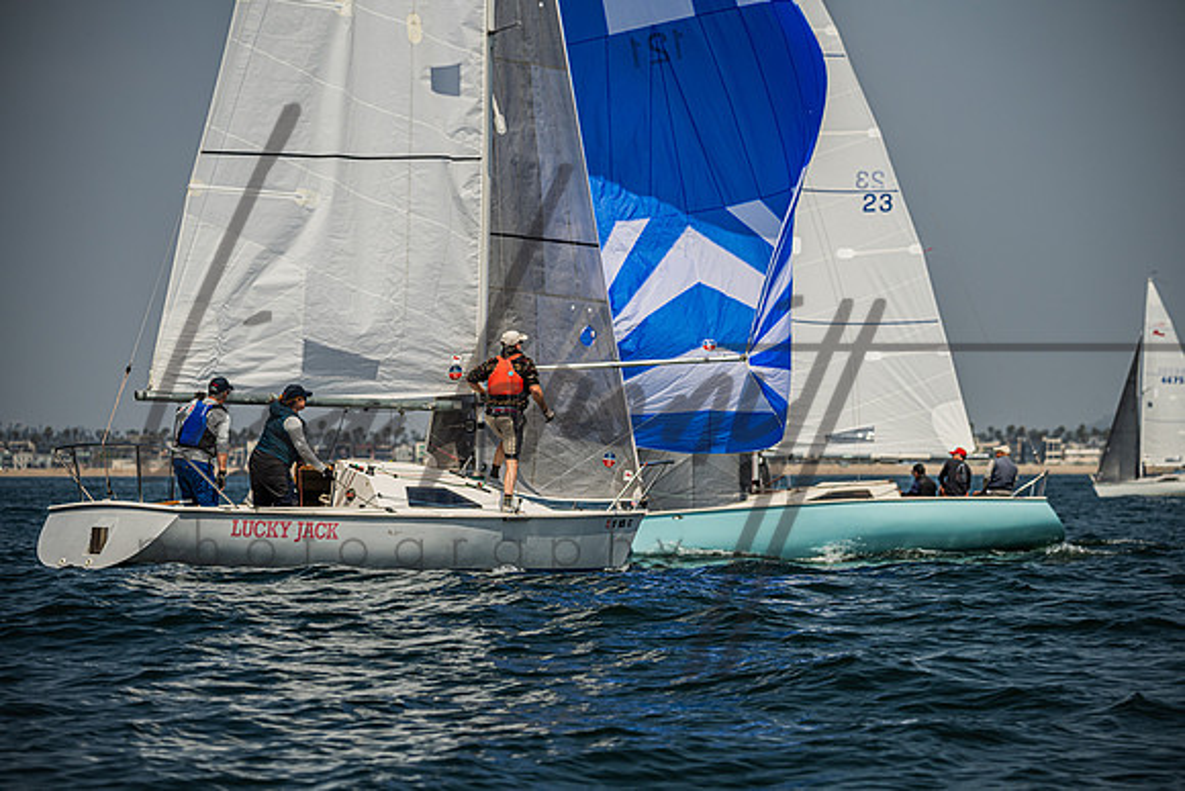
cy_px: 396
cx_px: 592
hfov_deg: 11.7
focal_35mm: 175
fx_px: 5761
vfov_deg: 7.9
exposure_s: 1/4000
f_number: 4.8
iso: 220
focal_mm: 175
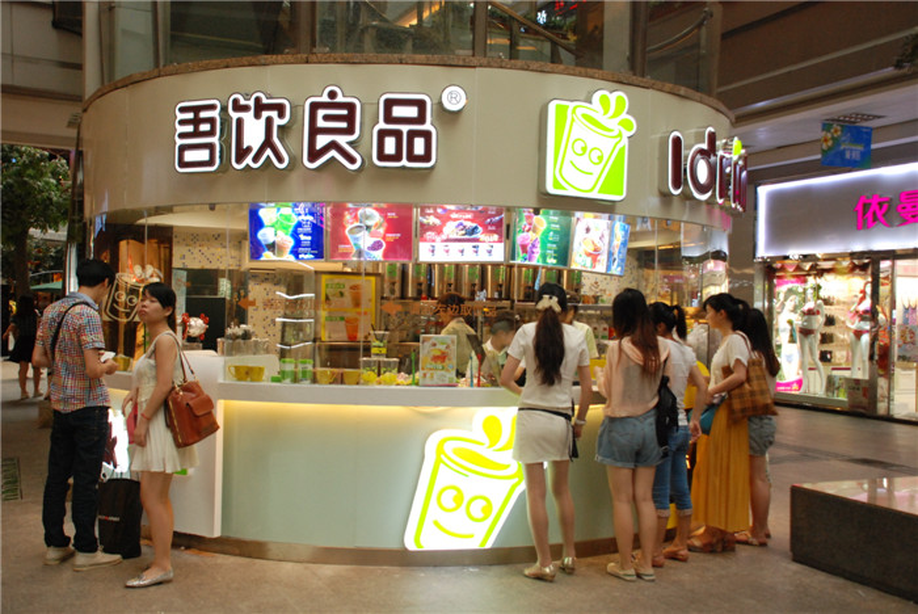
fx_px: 919
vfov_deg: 36.9
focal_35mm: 36
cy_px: 307
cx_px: 459
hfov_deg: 53.1
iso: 1000
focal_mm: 24
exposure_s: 1/80
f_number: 4
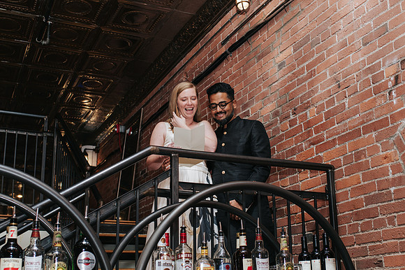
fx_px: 521
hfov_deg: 42.5
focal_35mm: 46
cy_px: 158
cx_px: 197
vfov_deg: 29.0
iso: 800
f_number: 3.5
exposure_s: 1/200
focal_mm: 35
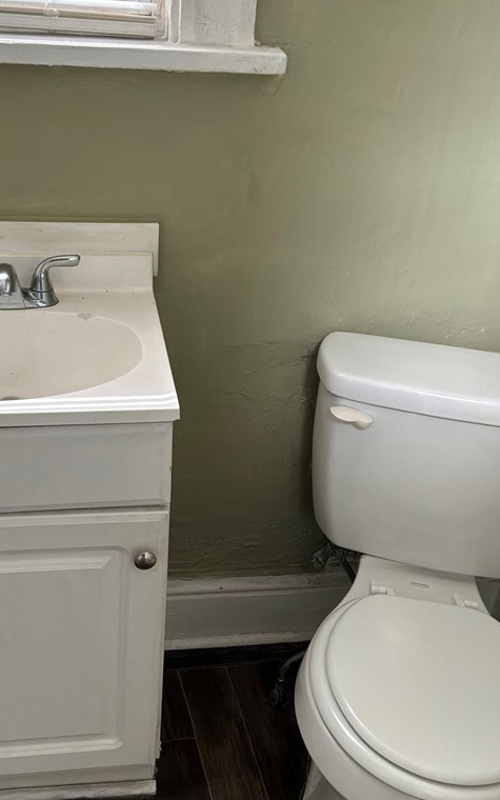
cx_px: 202
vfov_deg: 49.2
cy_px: 429
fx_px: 872
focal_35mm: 40
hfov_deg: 31.9
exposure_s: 1/111
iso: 64
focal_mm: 3
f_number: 1.8
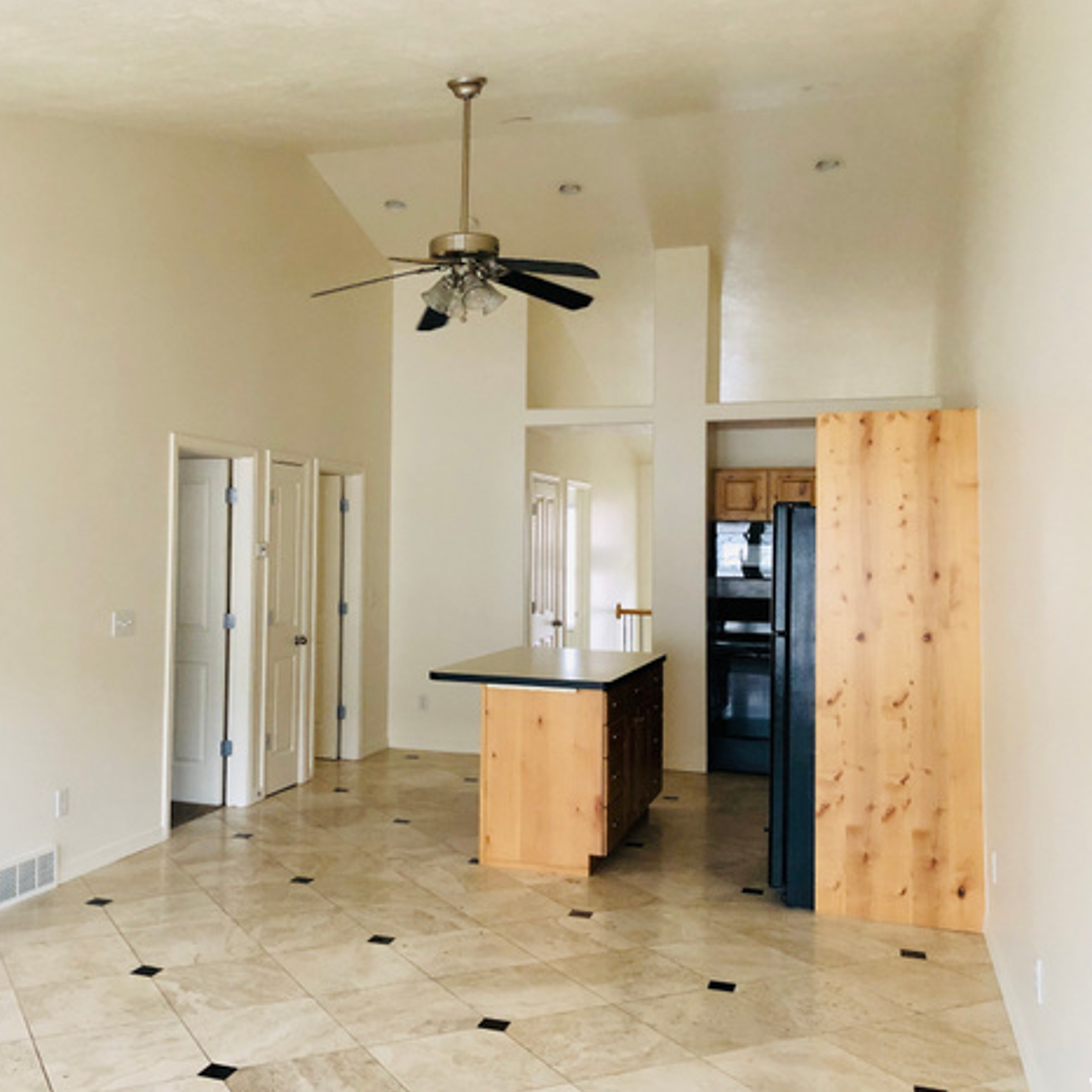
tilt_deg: +1.2
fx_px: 1213
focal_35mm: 34
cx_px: 415
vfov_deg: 48.4
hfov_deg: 48.0
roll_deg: -0.7
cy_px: 532
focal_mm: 4
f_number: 1.8
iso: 100
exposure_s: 1/15
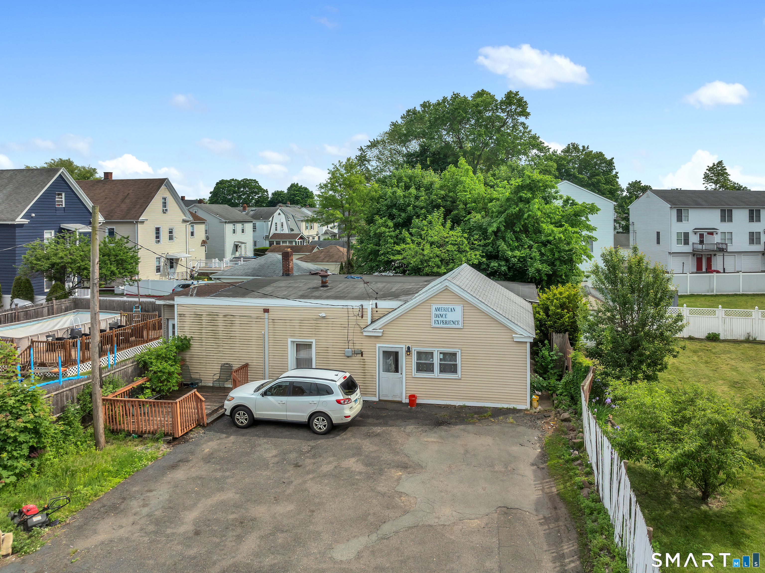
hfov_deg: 71.6
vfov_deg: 56.8
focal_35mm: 24
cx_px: 382
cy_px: 286
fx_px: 530
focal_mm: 12.29
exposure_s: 1/100
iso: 100
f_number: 5
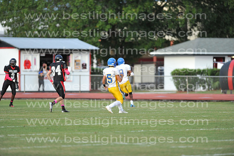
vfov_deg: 4.6
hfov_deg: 6.9
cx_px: 117
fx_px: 1949
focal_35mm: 300
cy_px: 78
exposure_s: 1/2000
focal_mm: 300
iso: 1000
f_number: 4
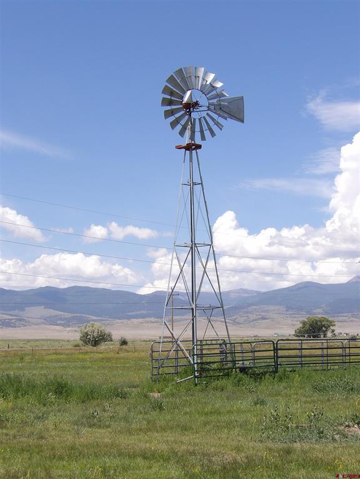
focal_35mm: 72
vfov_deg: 27.0
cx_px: 180
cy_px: 240
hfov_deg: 20.4
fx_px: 998
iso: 100
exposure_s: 1/902
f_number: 4.1
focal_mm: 13
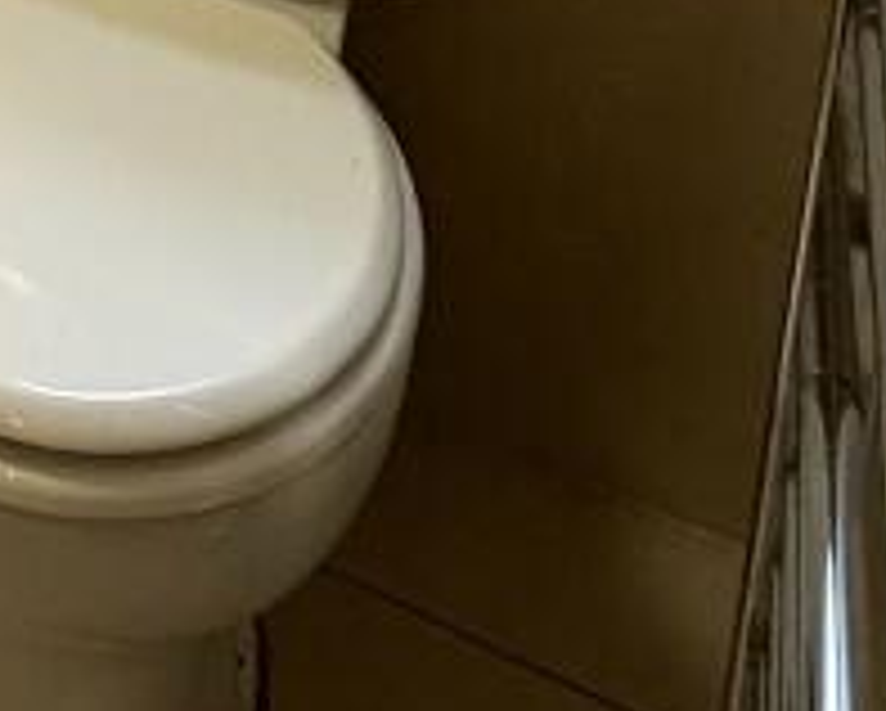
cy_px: -778
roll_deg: -0.6
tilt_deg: -8.5
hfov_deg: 21.8
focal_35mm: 71
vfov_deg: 16.0
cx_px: -481
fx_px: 1864
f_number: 2.2
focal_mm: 2.22
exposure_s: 1/100
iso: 250
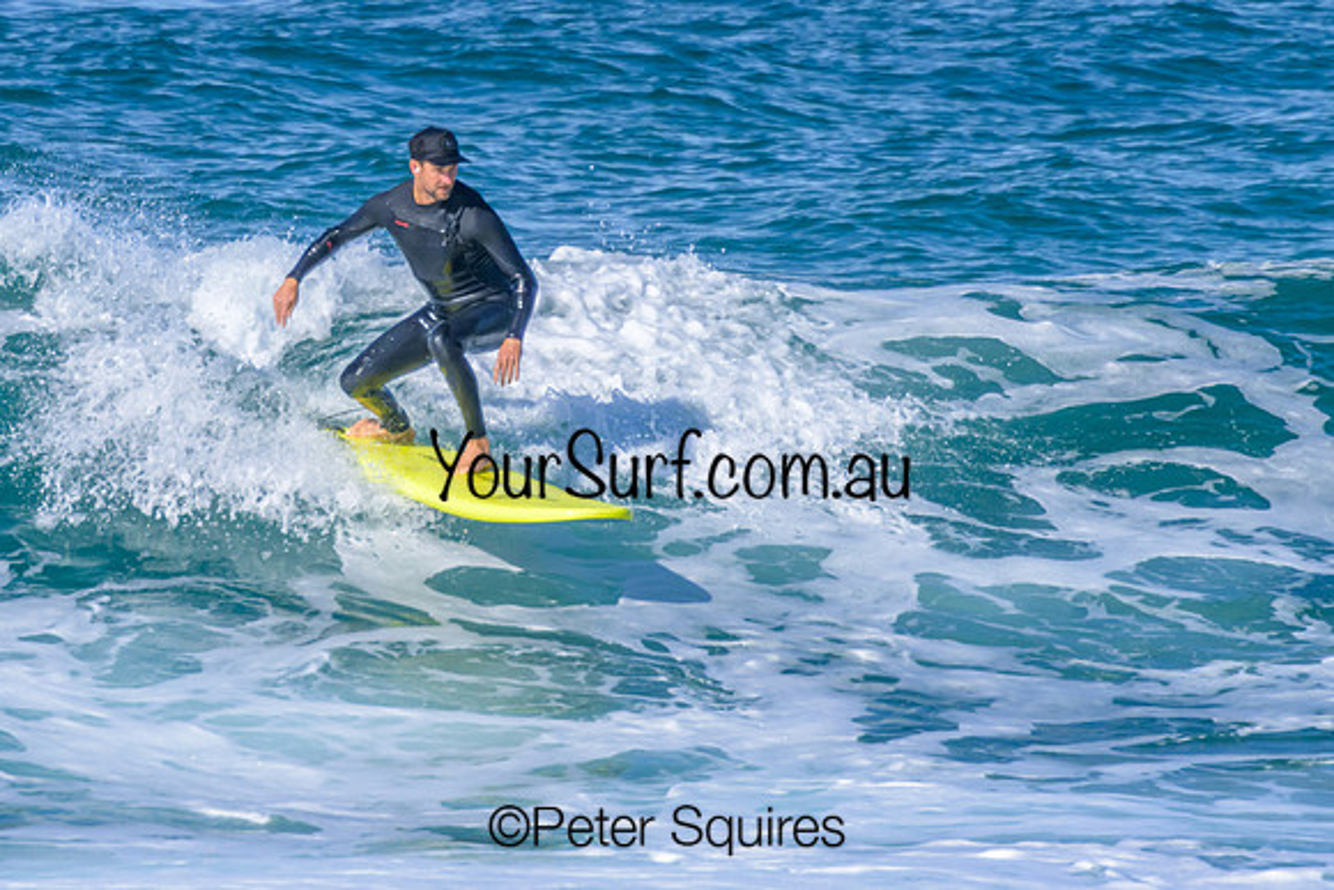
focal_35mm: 1095
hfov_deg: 1.9
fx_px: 40597
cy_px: 318
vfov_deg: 1.3
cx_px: 501
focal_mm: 800
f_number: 11
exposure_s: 1/2500
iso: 1250
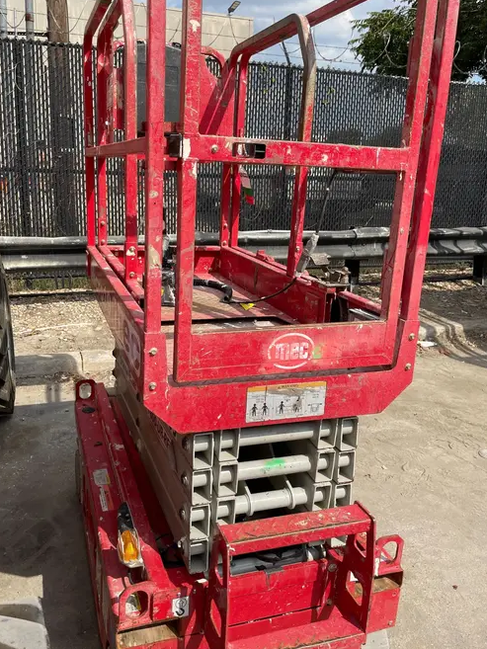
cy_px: 302
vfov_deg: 61.6
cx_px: 219
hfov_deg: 48.2
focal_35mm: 29
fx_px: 544
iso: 32
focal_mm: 4.2
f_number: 1.6
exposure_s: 1/3509
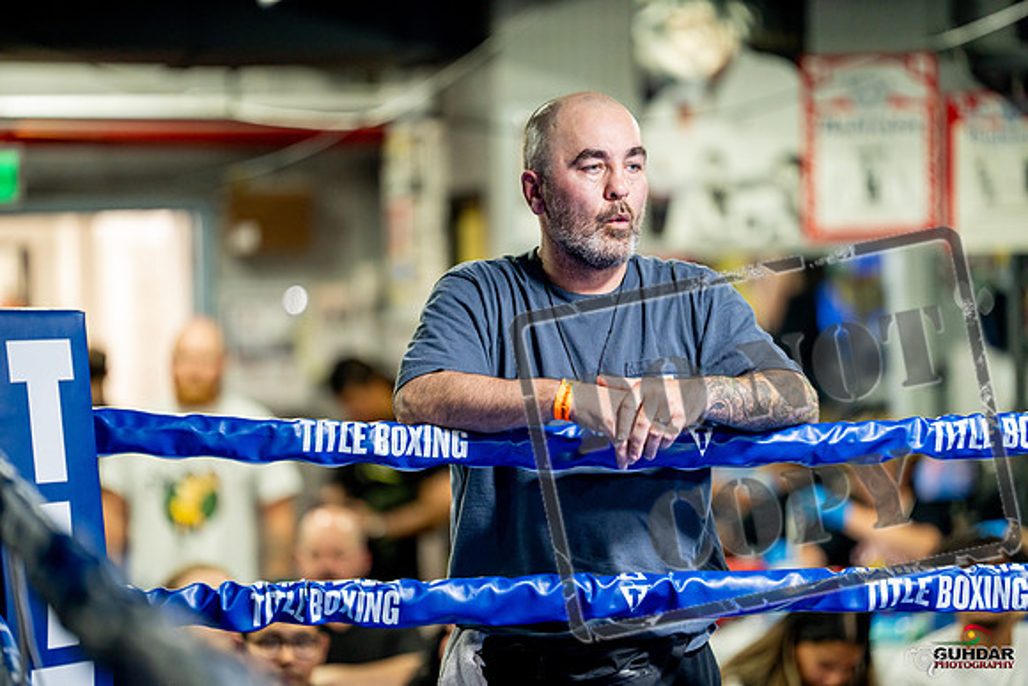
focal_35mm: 150
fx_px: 4284
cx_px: 514
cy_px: 343
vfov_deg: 9.2
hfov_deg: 13.7
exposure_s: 1/250
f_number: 2
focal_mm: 150
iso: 1600
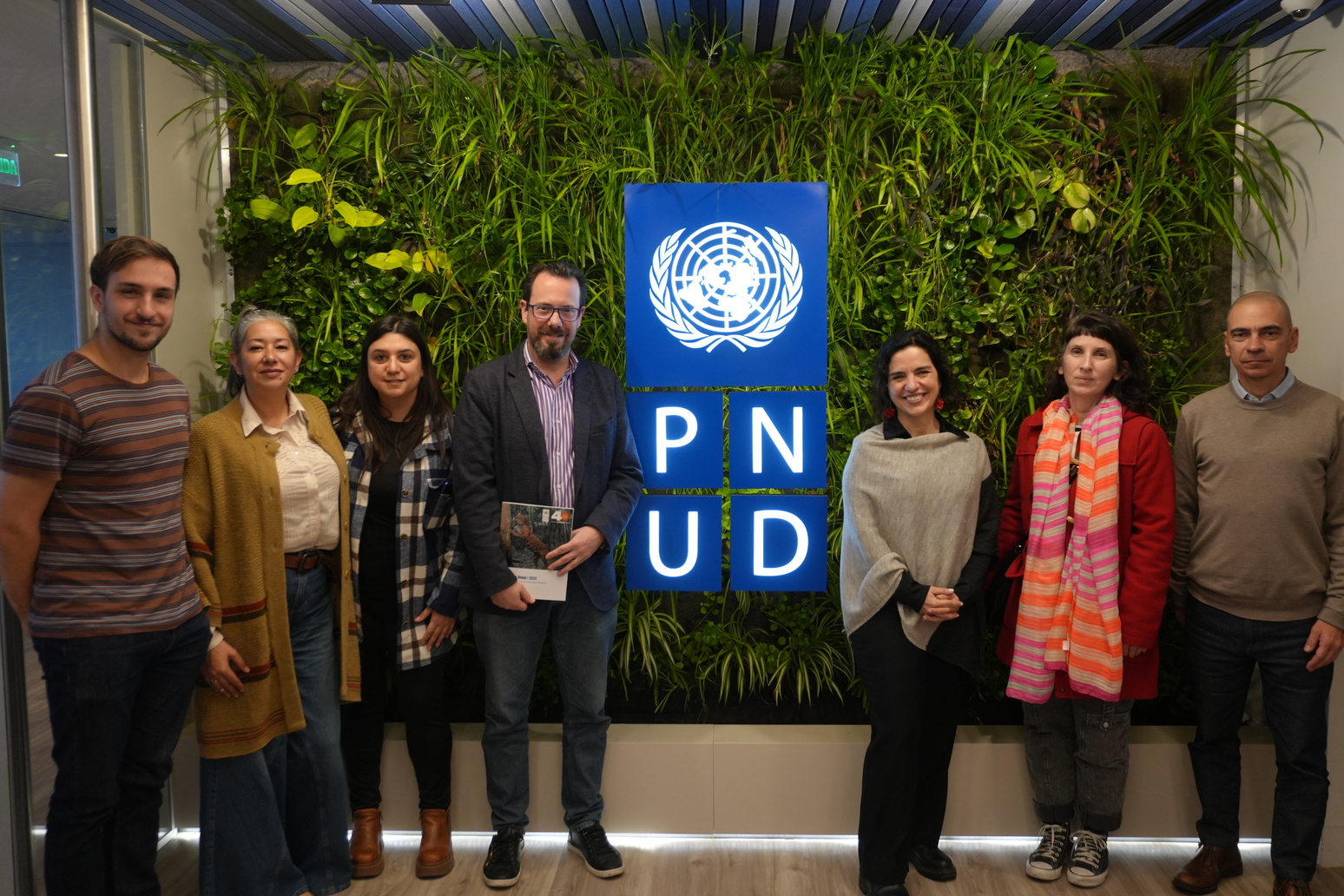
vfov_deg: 43.6
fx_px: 1120
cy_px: 448
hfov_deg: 61.9
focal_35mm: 30
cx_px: 672
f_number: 4
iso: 800
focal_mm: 20
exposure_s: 1/160
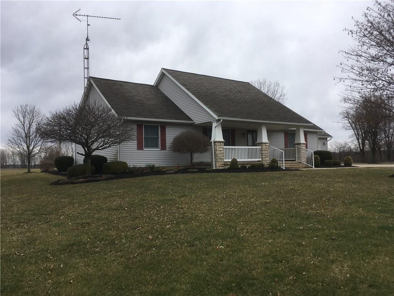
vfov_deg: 48.2
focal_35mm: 29
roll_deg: +1.2
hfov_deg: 61.7
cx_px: 197
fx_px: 330
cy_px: 148
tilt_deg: +2.5
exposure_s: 1/1148
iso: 25
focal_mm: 4.15
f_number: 2.2
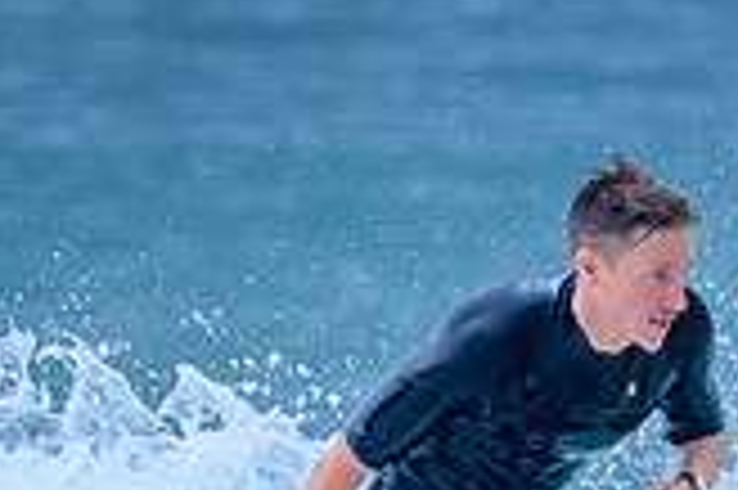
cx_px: 819
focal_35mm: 2316
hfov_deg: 0.9
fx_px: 47430
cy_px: 581
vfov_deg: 0.6
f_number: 8
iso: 1250
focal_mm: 560
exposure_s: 1/2000
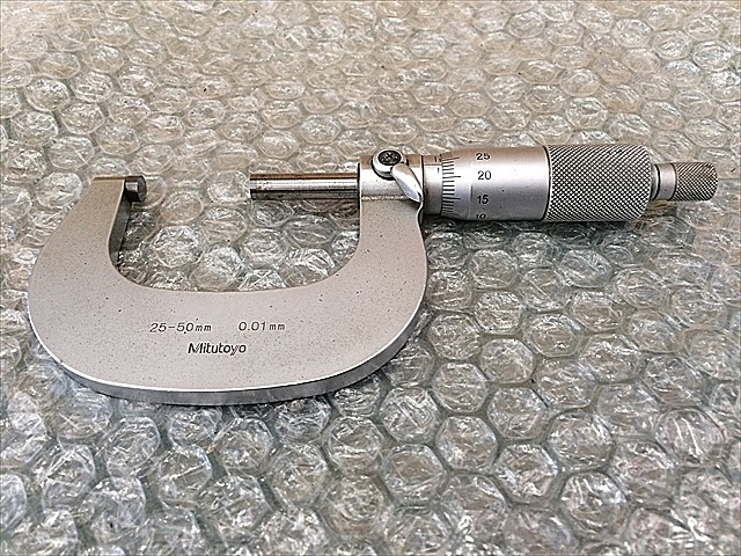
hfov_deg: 61.7
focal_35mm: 29
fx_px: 621
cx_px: 370
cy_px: 278
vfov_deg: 48.2
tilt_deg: -51.5
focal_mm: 4.15
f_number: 2.2
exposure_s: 1/30
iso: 50
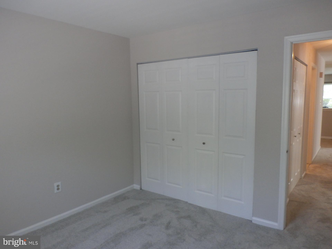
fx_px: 240
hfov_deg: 69.4
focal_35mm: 25
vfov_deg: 54.9
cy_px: 124
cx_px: 166
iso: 250
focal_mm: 4.5
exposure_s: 1/30
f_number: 3
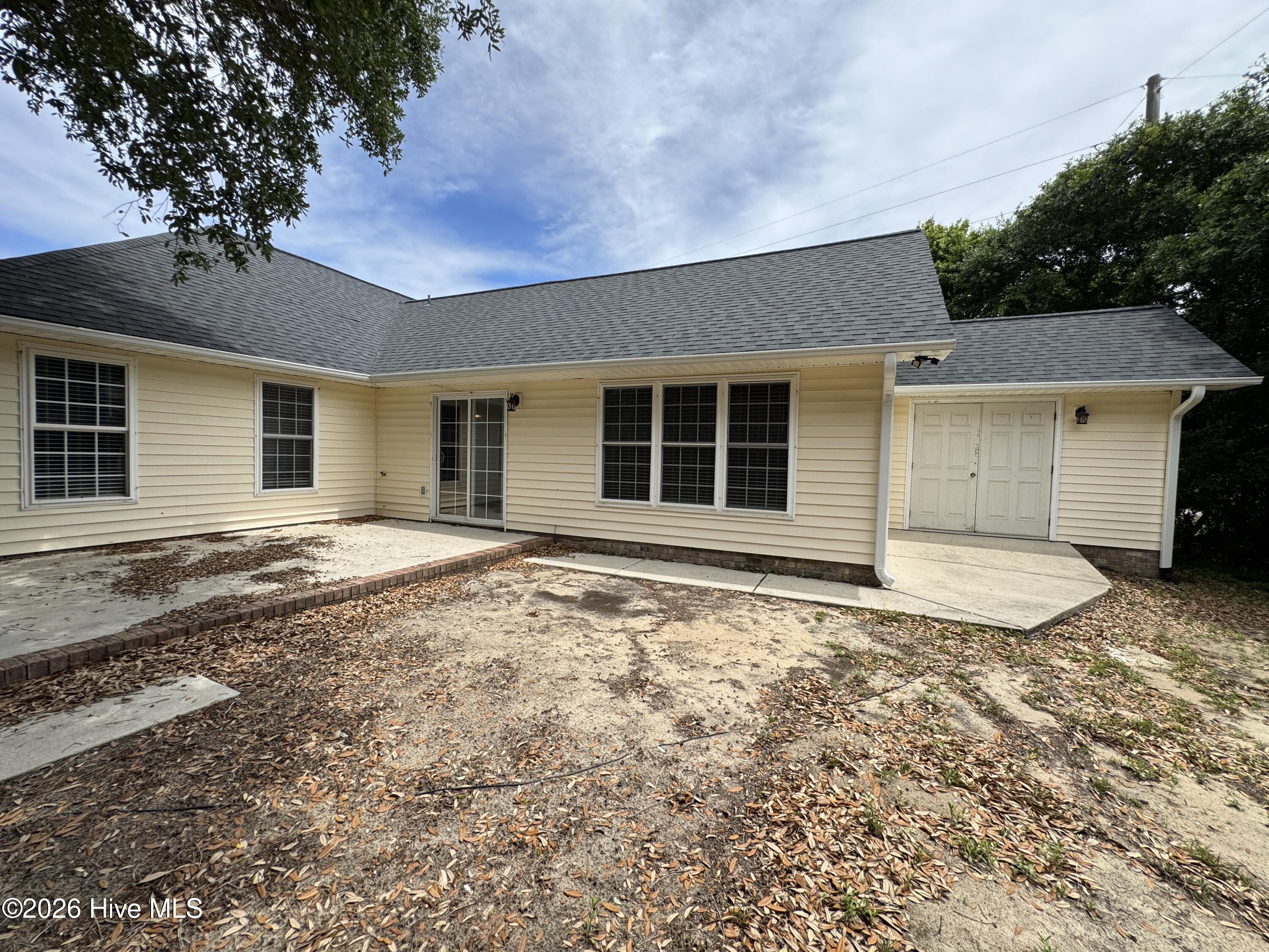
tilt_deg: -0.3
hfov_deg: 102.1
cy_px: 476
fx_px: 513
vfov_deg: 85.7
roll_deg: -0.8
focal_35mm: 14
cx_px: 634
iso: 50
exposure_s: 1/1198
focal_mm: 2.22
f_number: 2.2
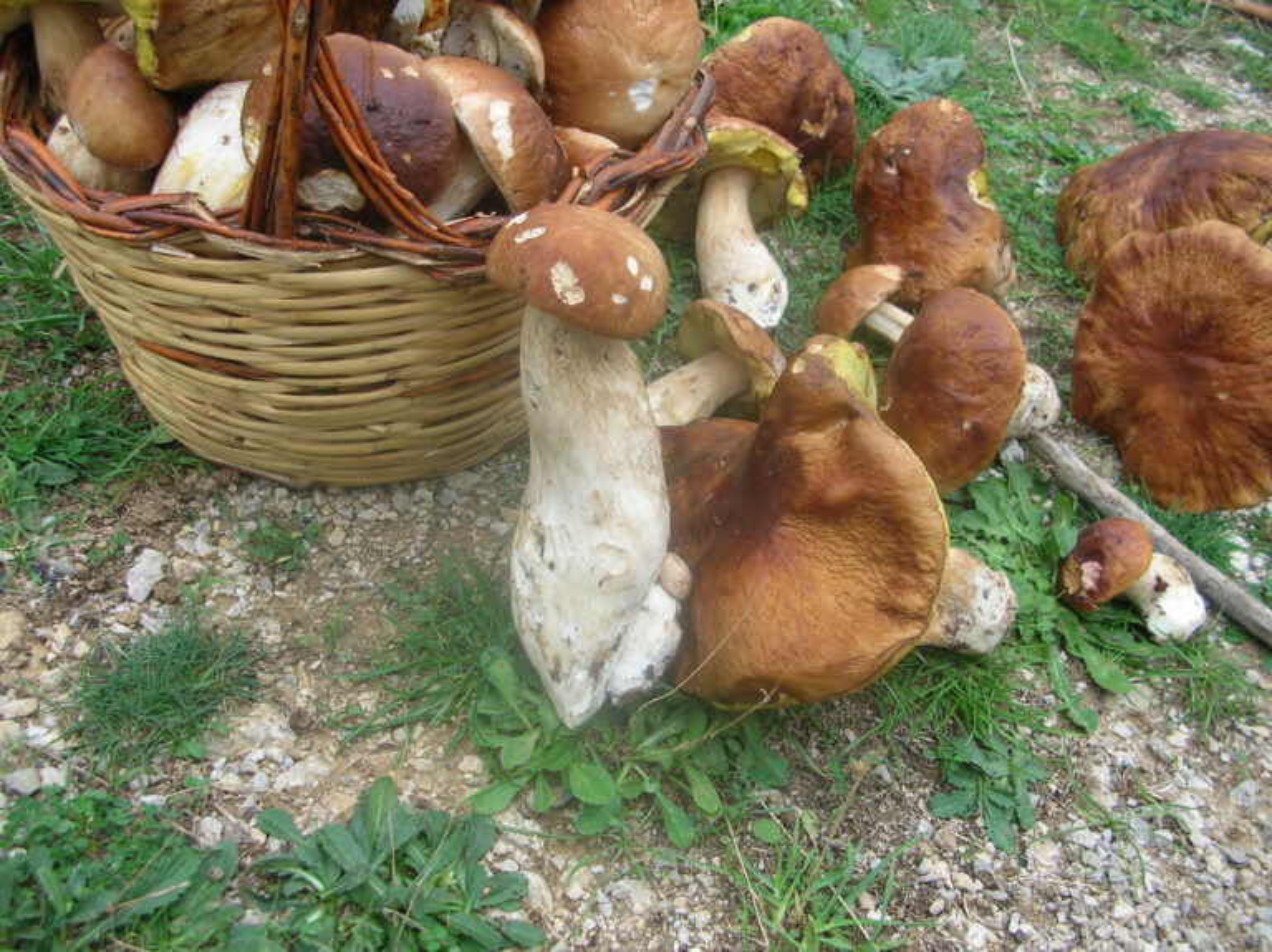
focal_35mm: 35
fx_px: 1285
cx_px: 636
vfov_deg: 40.7
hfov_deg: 52.7
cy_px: 476
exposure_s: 1/134
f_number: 2.8
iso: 50
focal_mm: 5.8
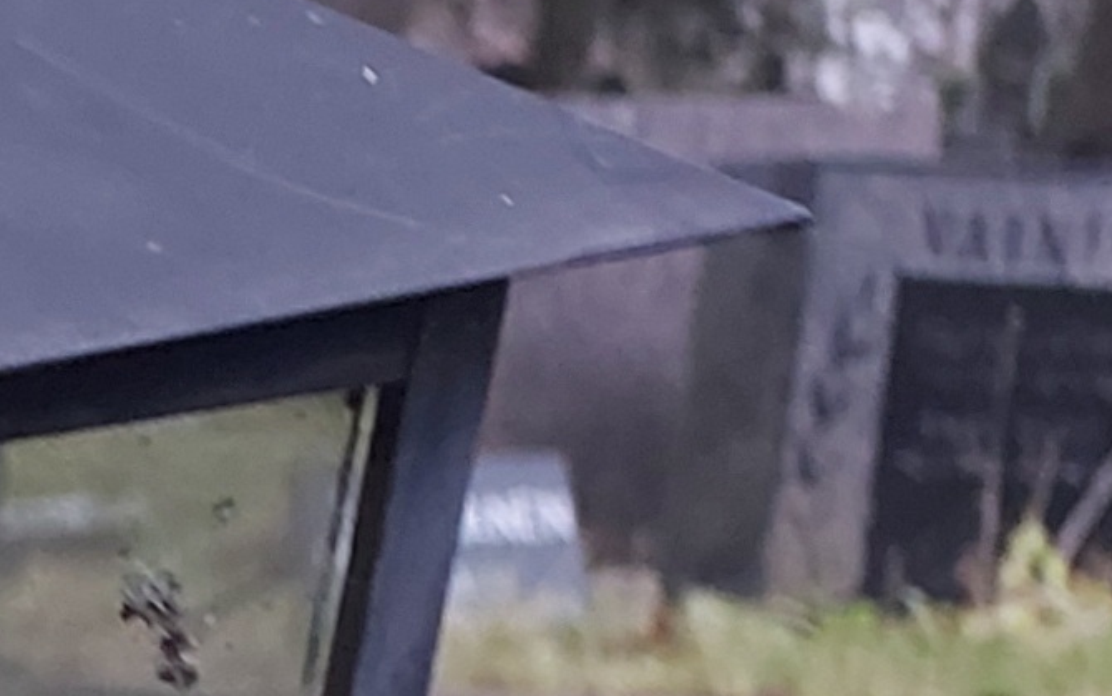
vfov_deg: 7.2
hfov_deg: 8.9
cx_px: -2621
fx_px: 5183
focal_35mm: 171
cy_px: 1615
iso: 160
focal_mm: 5.23
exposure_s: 1/50
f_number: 1.8
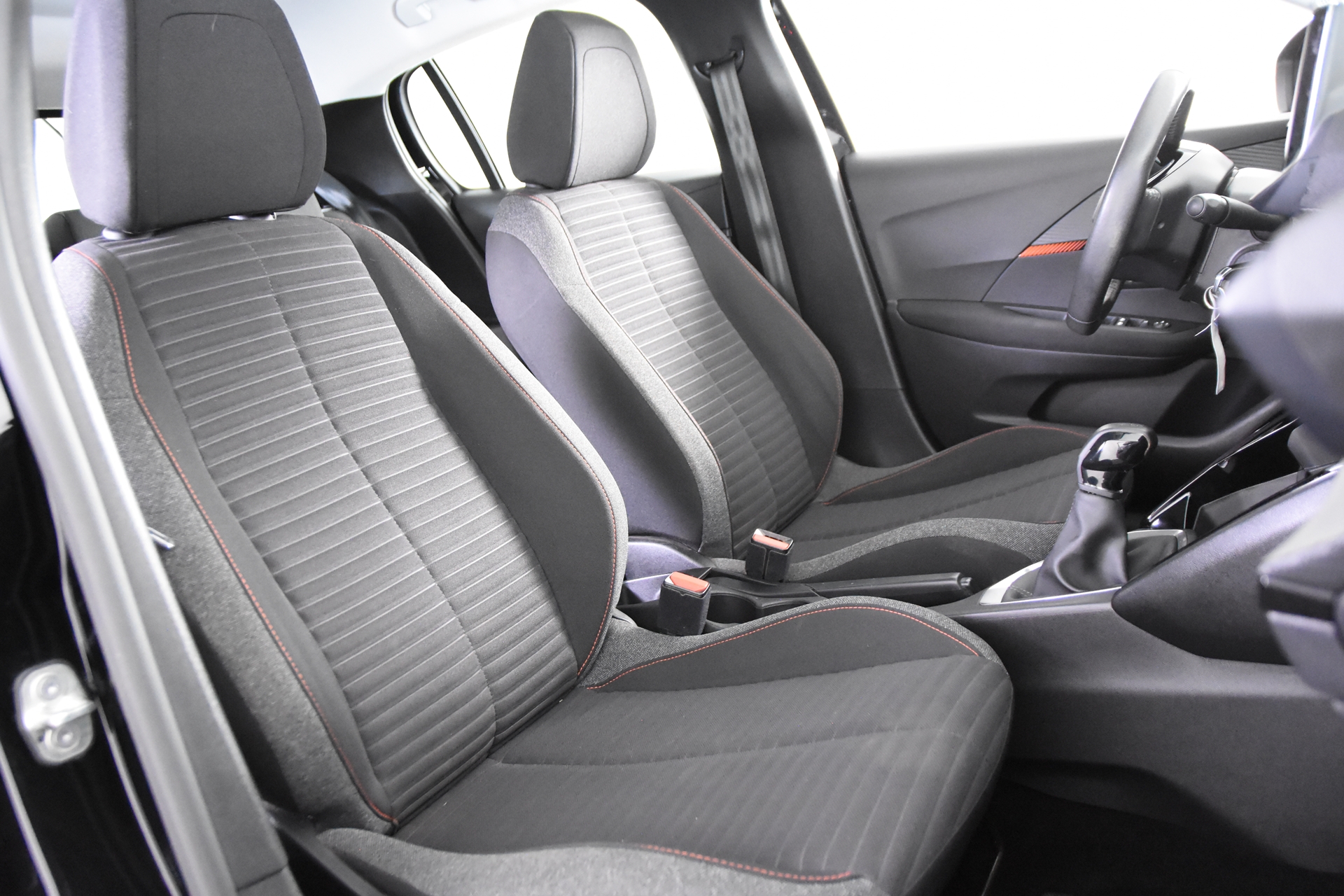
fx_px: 1120
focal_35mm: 30
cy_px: 448
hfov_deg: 61.9
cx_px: 672
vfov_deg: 43.6
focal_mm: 20
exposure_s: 1/30
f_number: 2.8
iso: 7200
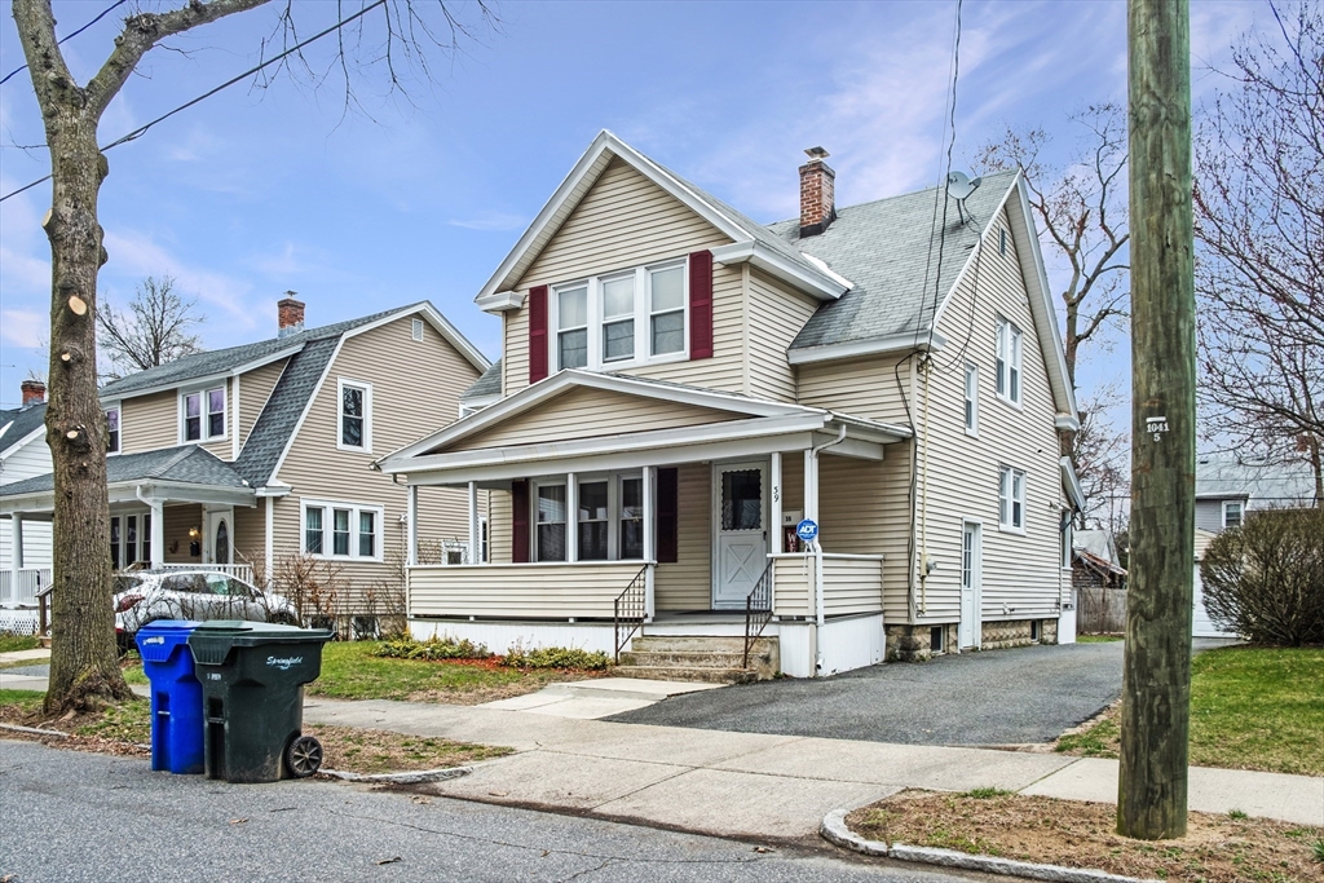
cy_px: 442
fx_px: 993
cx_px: 662
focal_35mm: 27
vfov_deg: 47.9
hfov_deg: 67.4
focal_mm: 18
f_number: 8
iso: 160
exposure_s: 1/60
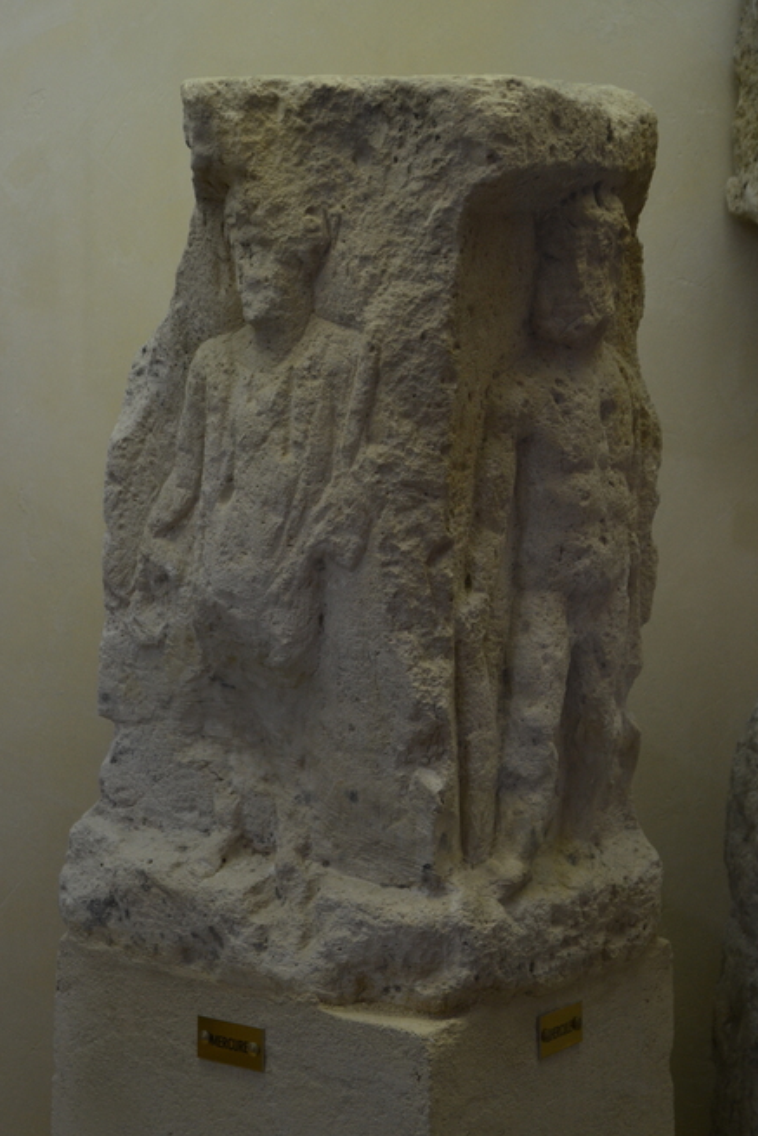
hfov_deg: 15.5
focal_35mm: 88
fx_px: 2778
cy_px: 567
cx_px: 378
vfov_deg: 23.1
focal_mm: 58
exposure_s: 1/320
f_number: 5
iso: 1000
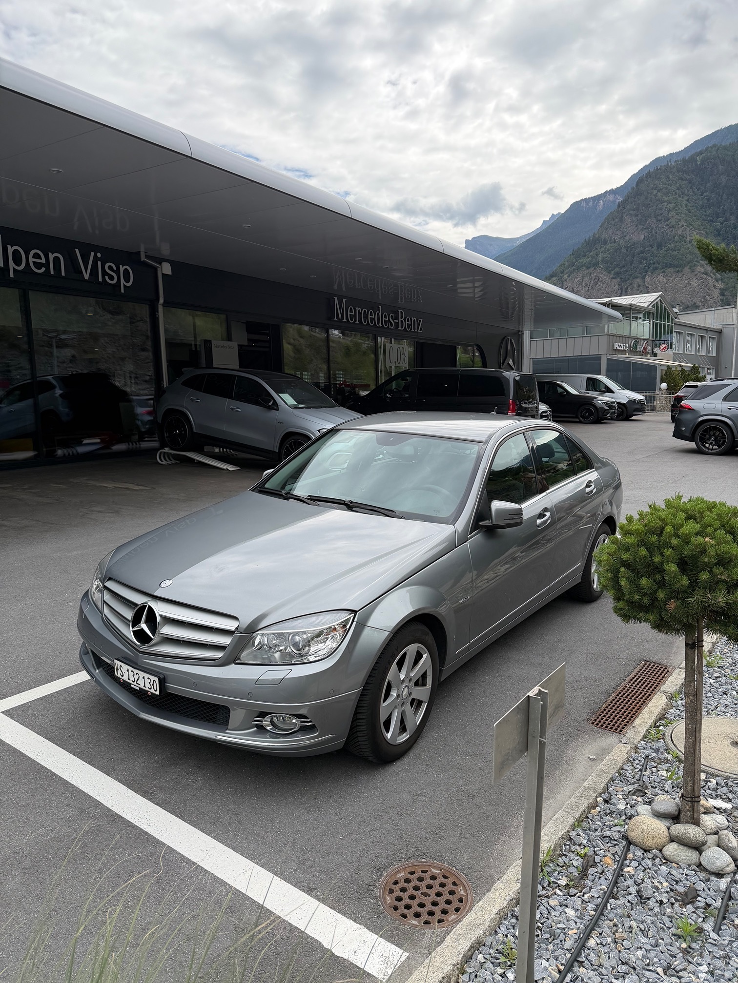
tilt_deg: -8.4
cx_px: 369
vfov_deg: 71.6
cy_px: 492
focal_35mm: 24
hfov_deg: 56.8
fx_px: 682
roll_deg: +1.4
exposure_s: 1/3759
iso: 100
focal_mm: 6.76
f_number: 1.78
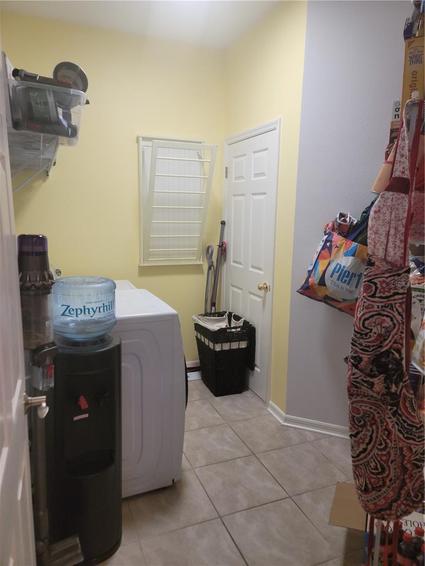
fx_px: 409
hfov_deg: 54.9
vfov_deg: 69.4
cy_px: 283
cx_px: 212
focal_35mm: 25
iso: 160
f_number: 1.8
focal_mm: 7
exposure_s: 1/60
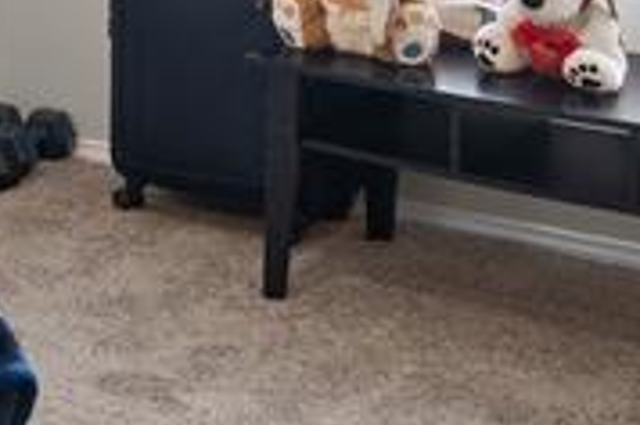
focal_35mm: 98
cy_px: -270
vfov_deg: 12.9
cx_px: -43
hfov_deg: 20.0
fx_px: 1739
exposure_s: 1
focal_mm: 17
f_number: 7.1
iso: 800
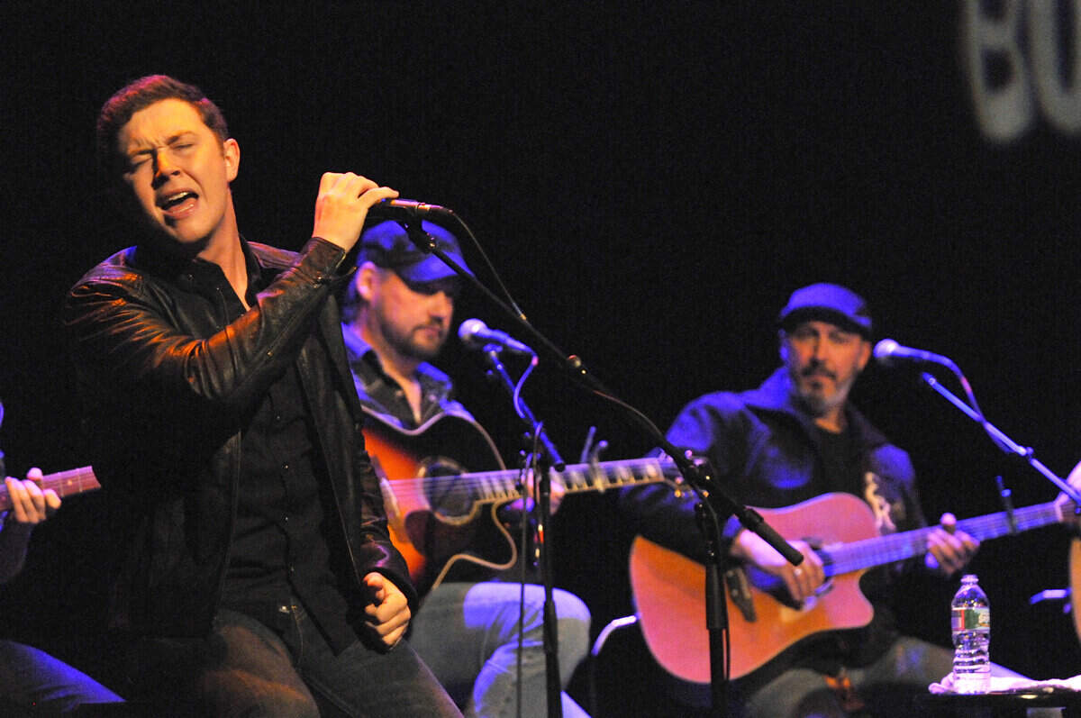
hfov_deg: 11.4
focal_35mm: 180
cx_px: 540
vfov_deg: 7.6
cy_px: 359
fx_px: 5398
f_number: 2.8
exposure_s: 1/200
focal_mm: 120
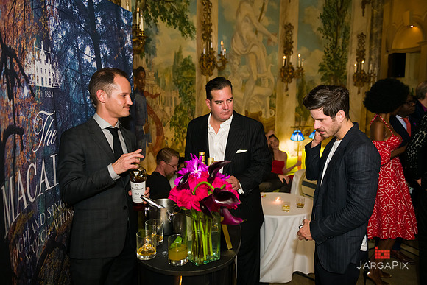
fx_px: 332
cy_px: 142
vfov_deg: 46.4
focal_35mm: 28
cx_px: 214
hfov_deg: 65.5
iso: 1600
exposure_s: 1/125
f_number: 3.2
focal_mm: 28
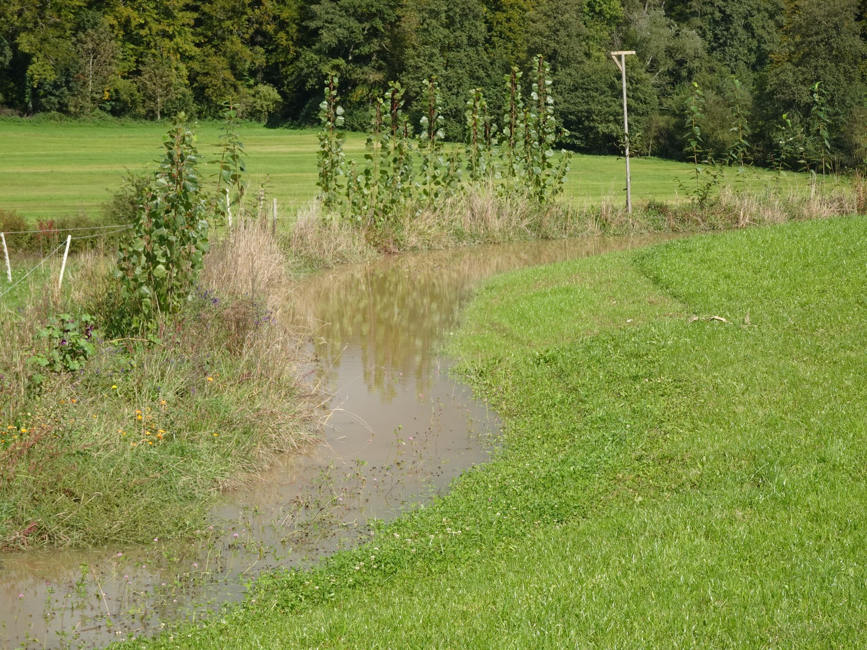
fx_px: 2880
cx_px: 434
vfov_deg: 12.9
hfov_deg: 17.1
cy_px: 325
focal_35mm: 115
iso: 80
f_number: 5.6
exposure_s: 1/320
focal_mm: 18.23
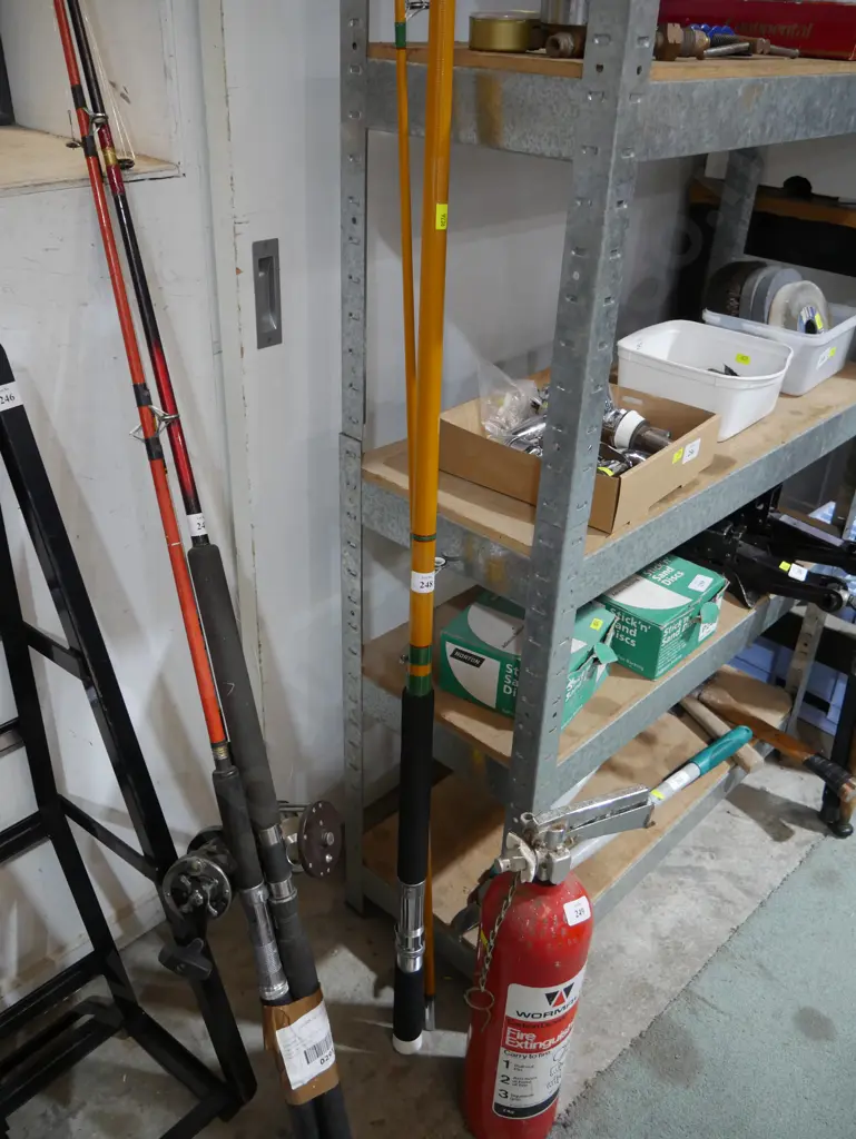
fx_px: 922
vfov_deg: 63.4
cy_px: 570
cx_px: 428
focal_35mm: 28
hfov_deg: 49.8
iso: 800
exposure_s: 1/60
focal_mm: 14
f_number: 3.5
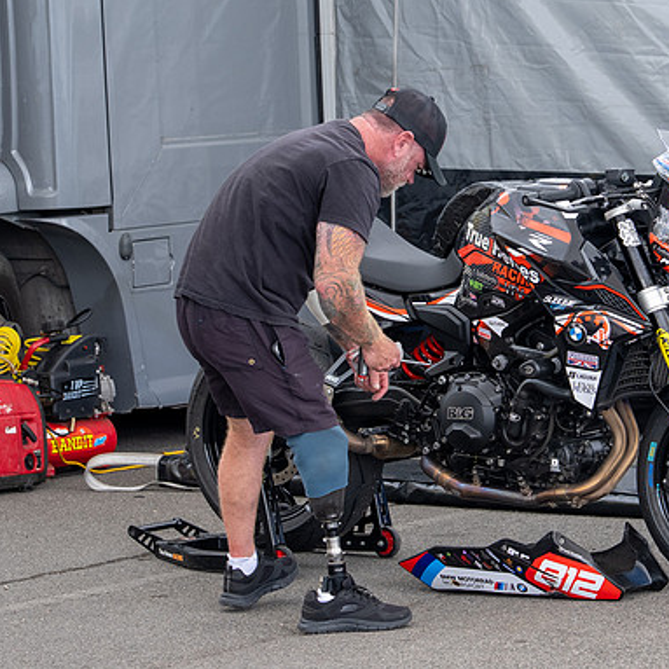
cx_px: 521
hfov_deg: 9.1
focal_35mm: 192
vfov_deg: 9.1
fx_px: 4198
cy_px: 305
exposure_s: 1/320
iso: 320
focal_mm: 70
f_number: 4
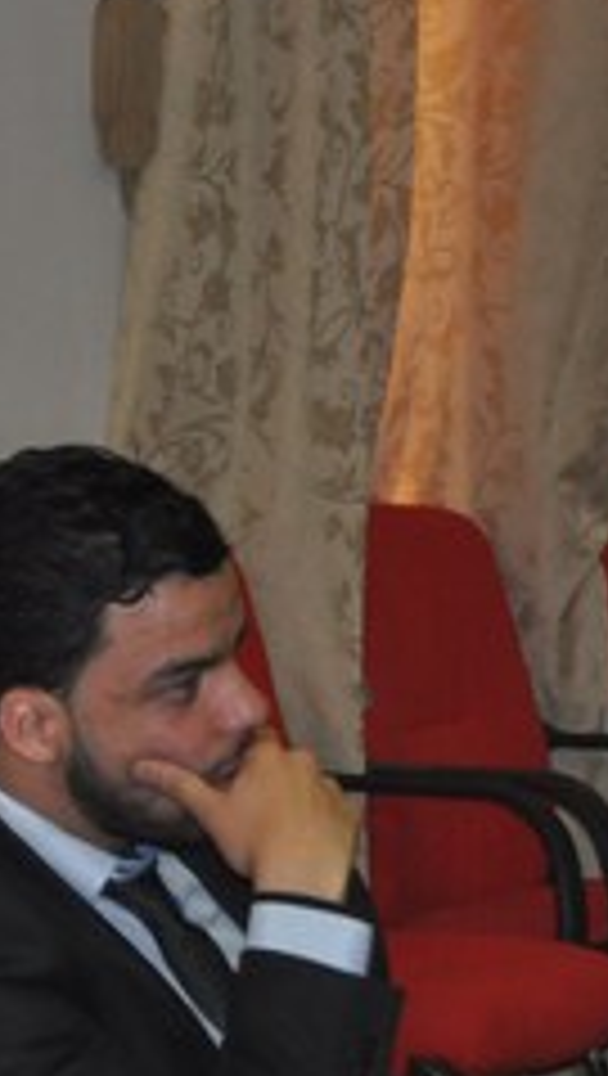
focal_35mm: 193
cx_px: -667
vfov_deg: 11.1
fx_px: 5514
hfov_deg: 6.1
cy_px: 853
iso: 800
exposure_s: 1/60
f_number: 5.3
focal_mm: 46
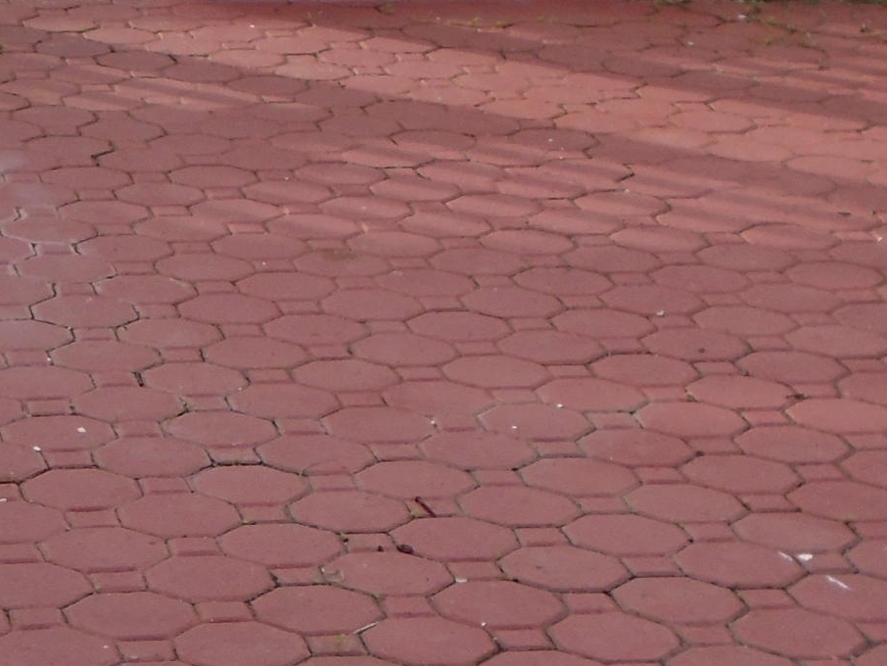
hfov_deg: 14.1
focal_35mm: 139
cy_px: 227
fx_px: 3563
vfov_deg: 10.7
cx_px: 133
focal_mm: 7.4
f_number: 4.1
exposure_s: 1/250
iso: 100
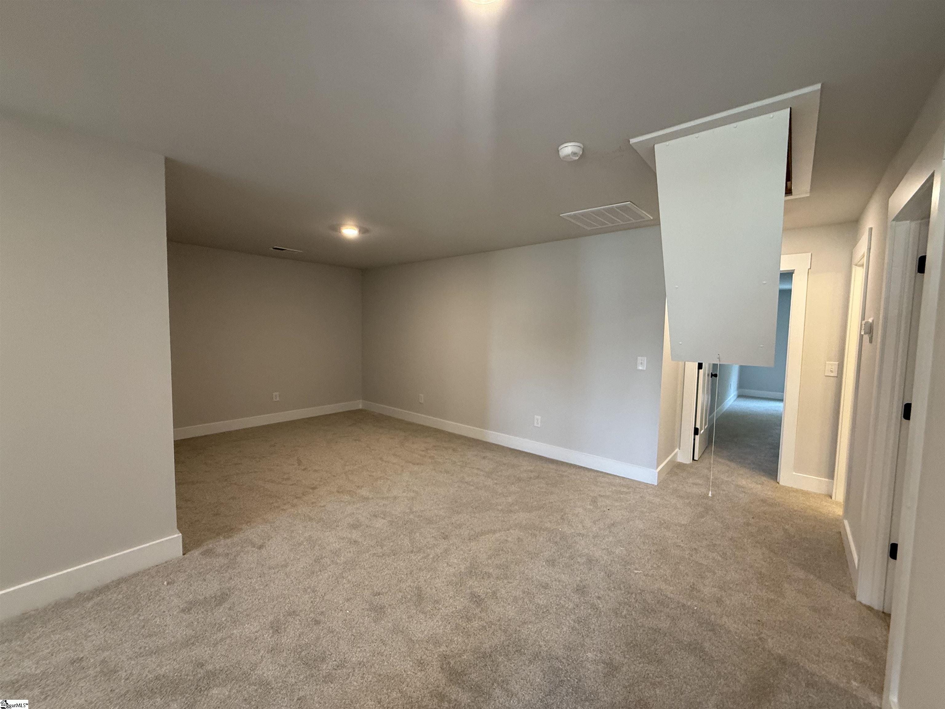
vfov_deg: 85.7
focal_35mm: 14
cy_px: 354
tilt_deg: -2.7
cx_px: 472
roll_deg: -1.6
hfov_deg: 102.1
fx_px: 382
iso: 250
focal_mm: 2.22
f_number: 2.2
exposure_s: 1/60
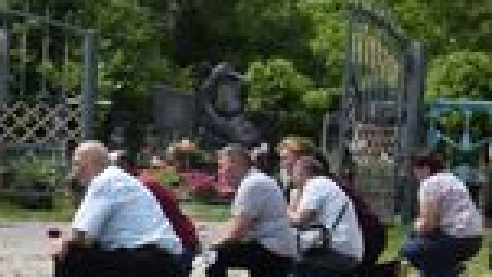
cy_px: 125
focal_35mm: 266
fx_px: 3471
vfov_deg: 4.6
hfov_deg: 7.6
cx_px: -697
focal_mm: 34
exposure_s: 1/400
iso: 200
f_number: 10
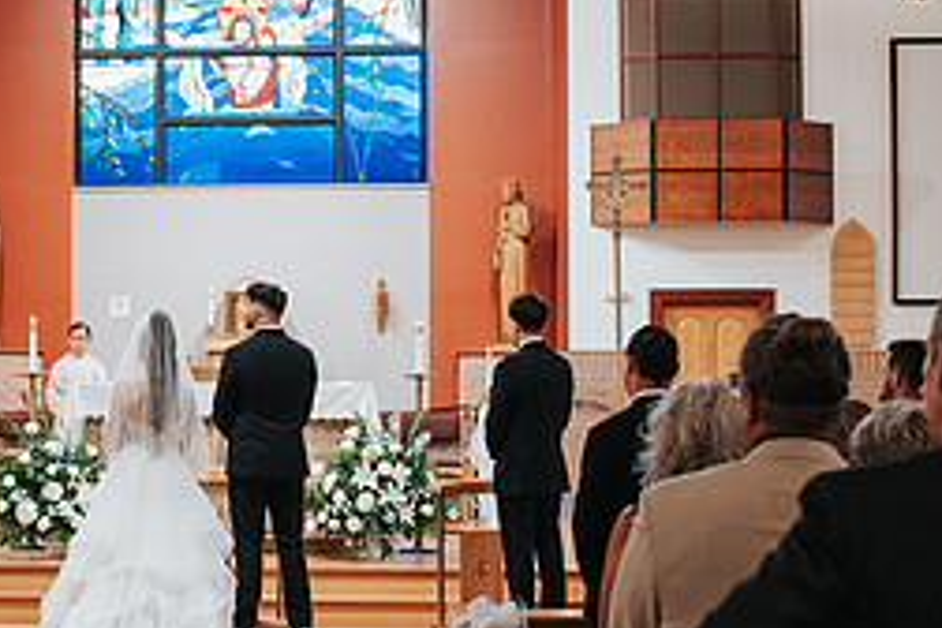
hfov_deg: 22.8
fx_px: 2250
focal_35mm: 86
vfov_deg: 15.9
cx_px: 35
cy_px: 357
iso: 900
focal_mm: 35
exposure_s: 1/125
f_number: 2.8
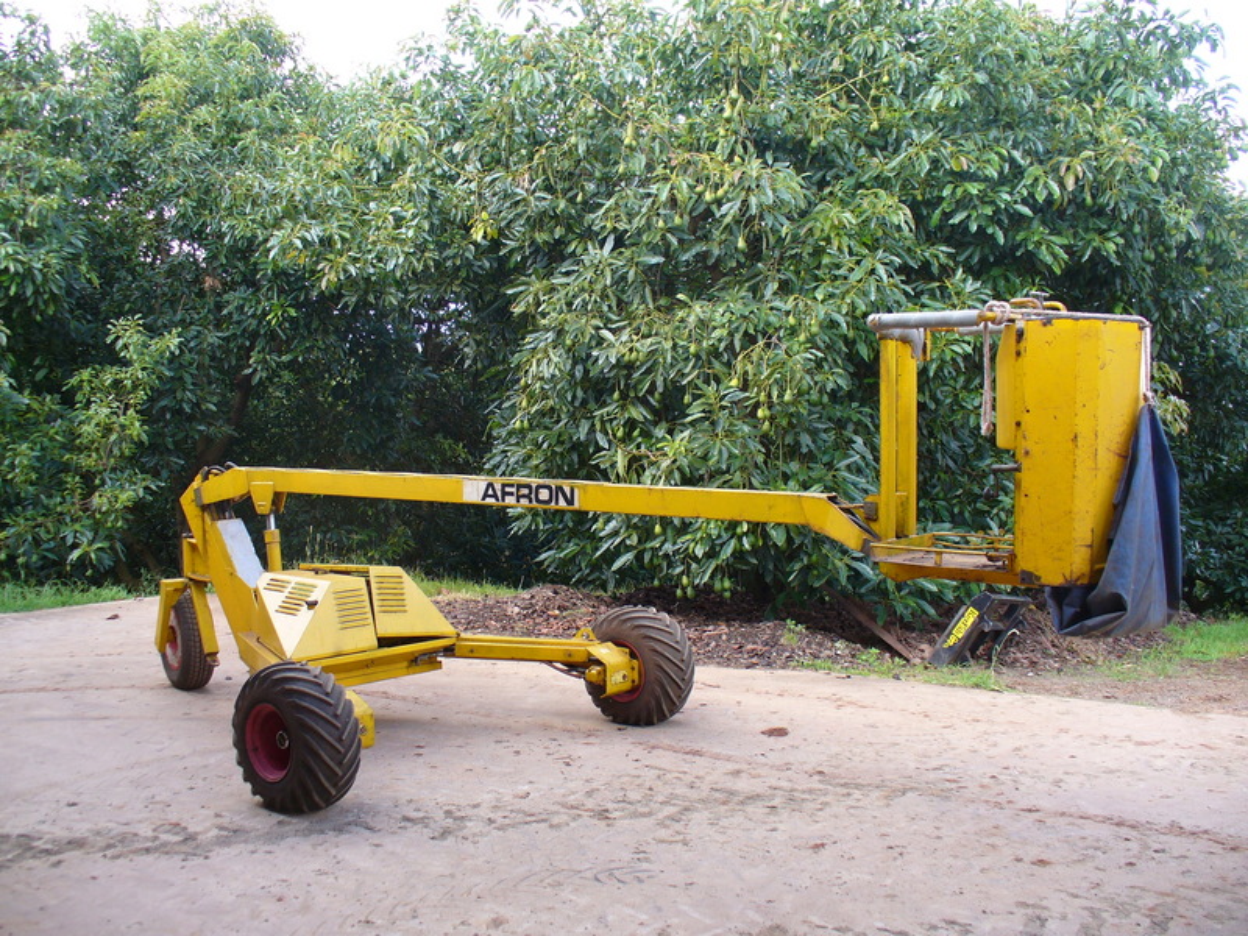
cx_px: 624
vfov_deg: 38.7
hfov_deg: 50.1
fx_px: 1334
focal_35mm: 37
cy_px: 468
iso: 80
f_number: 2.8
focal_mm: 6.1
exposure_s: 1/125
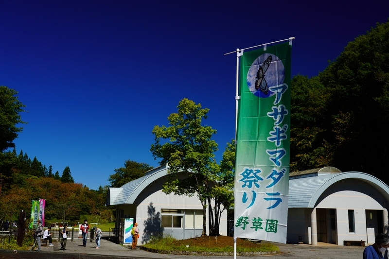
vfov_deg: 34.2
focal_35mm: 39
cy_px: 130
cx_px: 194
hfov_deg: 49.6
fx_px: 421
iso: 100
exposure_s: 1/250
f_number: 8
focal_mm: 39
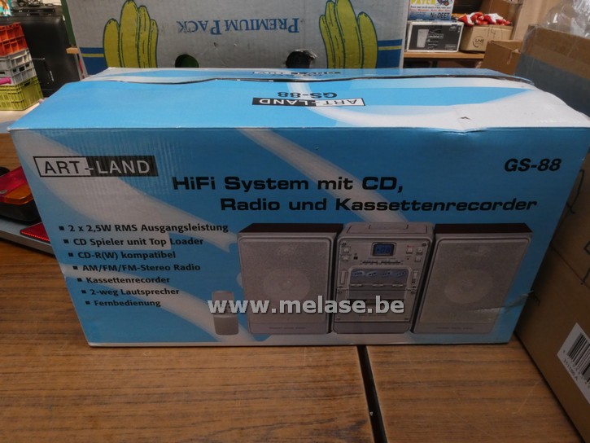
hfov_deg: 73.9
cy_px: 222
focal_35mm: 23
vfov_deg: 58.9
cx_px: 295
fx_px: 392
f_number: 8
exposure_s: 1/80
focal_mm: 4.1
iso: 400
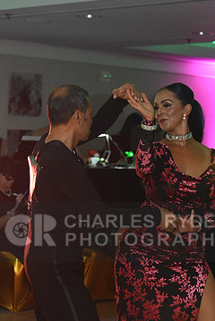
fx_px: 1010
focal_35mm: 113
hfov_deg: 12.1
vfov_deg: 18.0
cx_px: 120
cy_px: 232
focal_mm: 70
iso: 5000
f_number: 5
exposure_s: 1/200
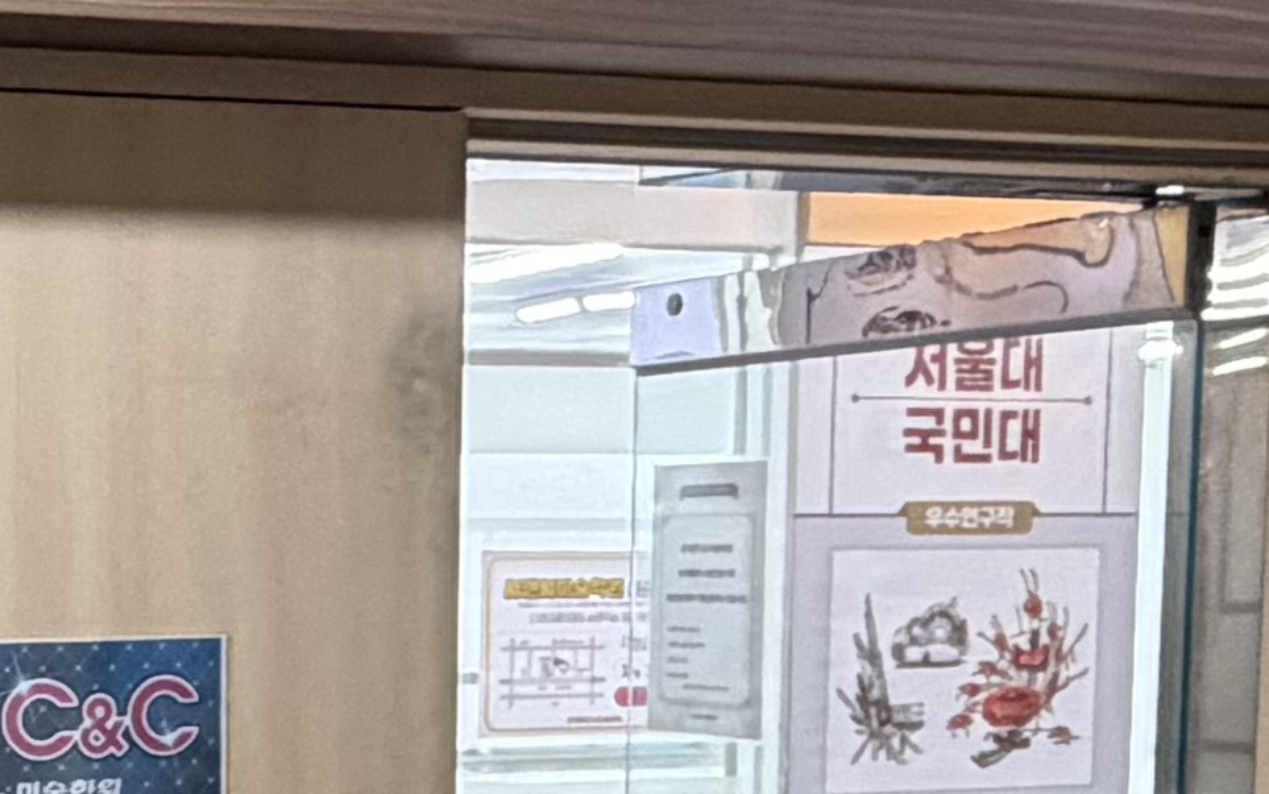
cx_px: -145
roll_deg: +1.2
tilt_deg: -5.2
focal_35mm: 88
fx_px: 3044
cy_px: 874
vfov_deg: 14.5
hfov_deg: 22.2
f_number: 2.2
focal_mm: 2.22
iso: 200
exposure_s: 1/60
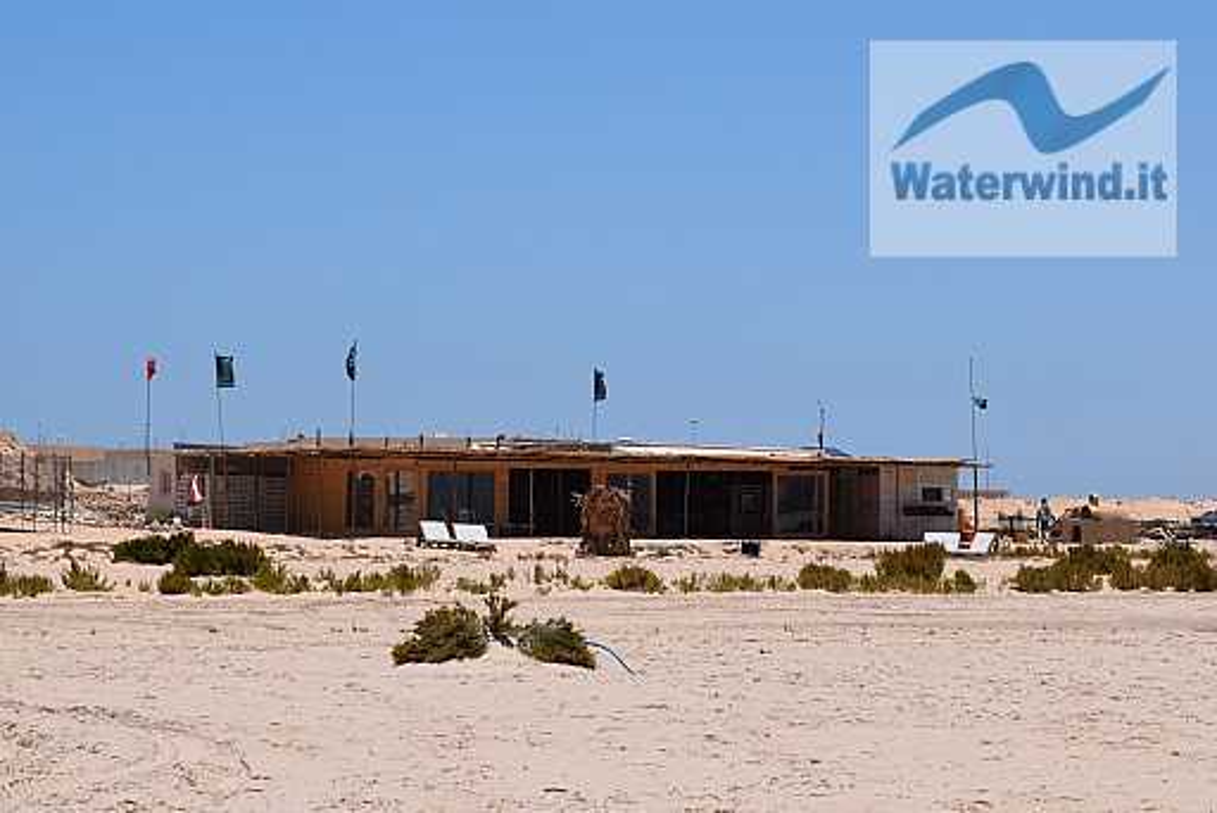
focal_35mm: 153
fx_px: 5175
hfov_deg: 13.4
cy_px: 406
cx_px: 608
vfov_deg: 9.0
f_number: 11
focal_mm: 102
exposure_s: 1/500
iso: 200
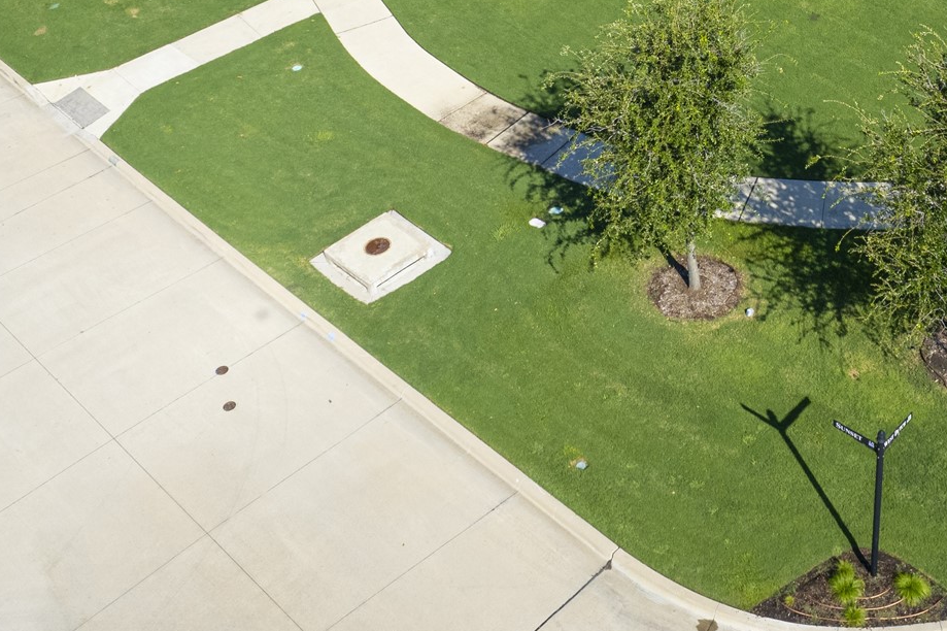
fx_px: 1367
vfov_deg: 24.6
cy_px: -26
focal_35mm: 52
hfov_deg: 36.8
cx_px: 761
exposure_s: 1/2000
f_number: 2.8
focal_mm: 8.38
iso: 100
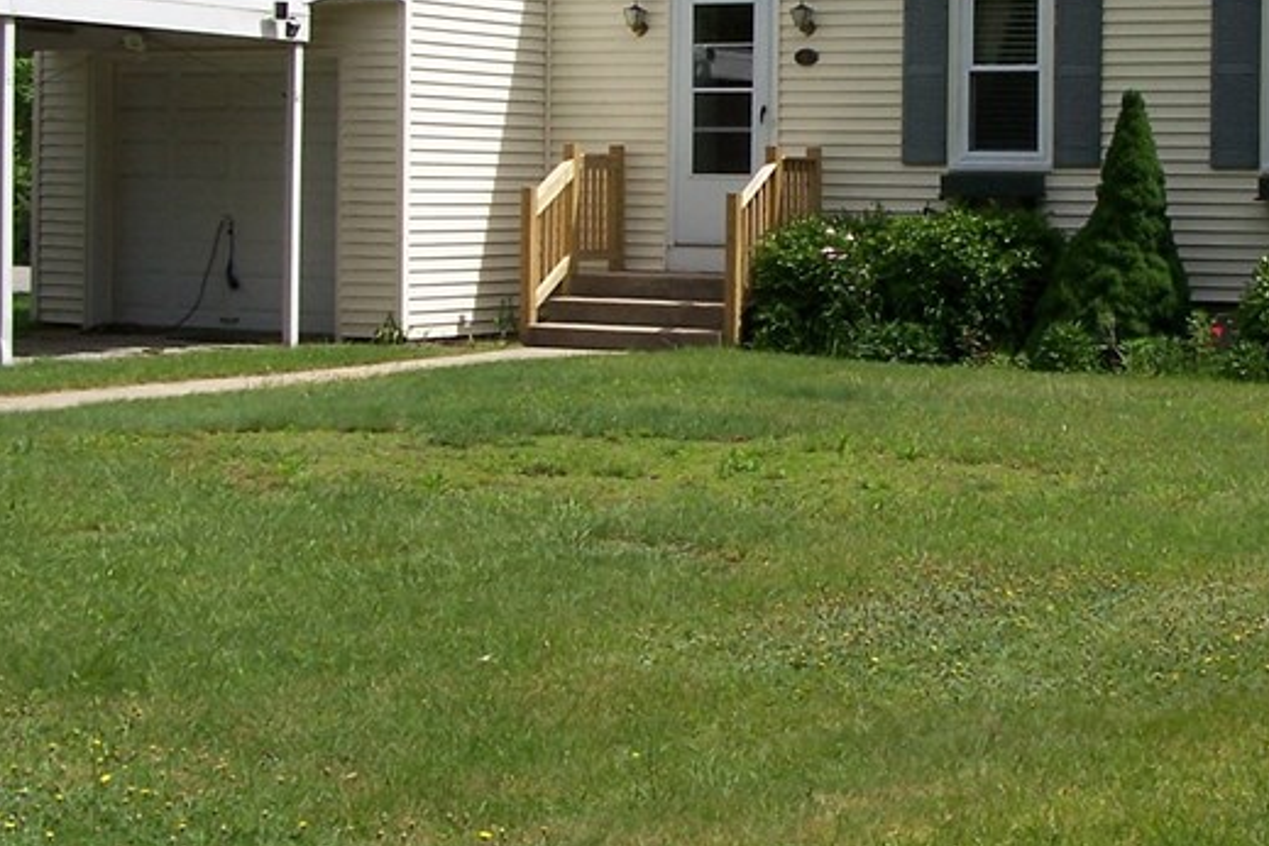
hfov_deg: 25.7
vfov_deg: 17.4
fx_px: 2749
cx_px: 963
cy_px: 200
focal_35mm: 78
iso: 80
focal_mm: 6.3
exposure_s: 1/500
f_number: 5.6
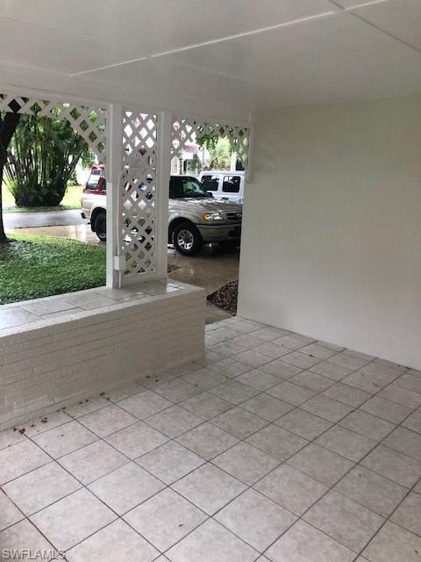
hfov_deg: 49.7
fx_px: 454
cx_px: 210
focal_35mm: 28
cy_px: 281
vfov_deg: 63.4
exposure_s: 1/30
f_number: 1.8
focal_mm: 3.99
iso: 32
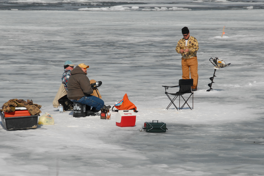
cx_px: 128
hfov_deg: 8.8
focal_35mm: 234
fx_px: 1718
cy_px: 90
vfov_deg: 5.9
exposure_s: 1/2000
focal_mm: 130
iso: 400
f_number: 8
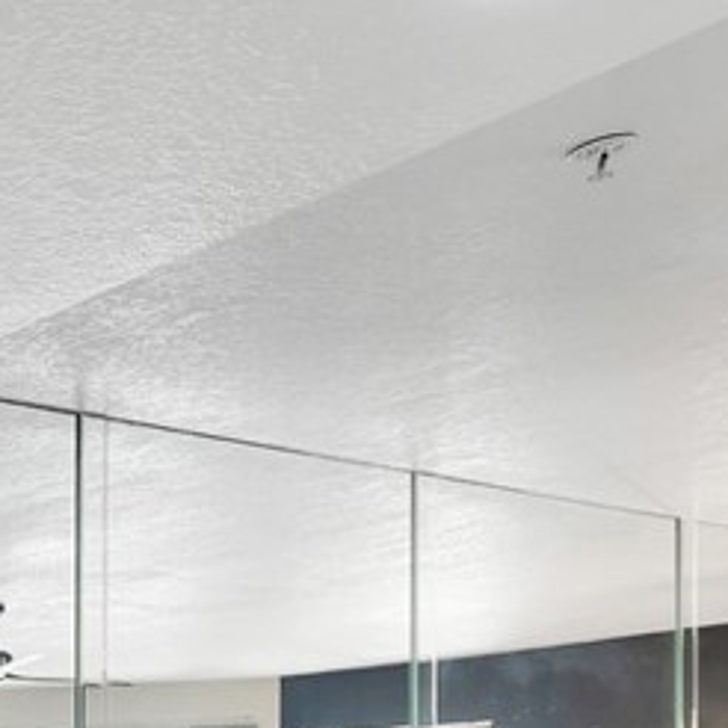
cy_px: 857
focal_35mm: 53
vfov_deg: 28.4
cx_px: -698
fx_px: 1261
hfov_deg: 19.5
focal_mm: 10
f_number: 5.6
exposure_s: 1/20
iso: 100
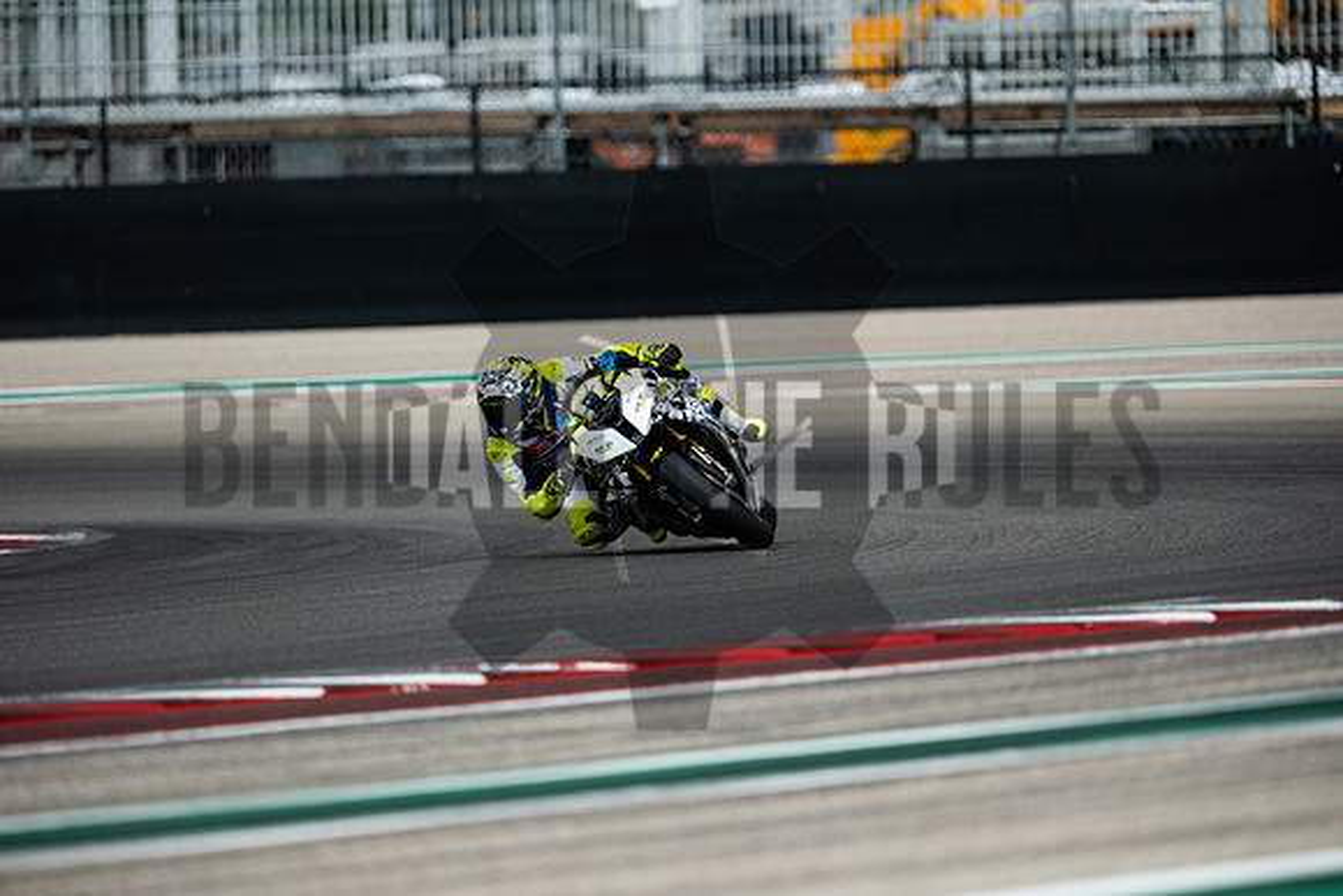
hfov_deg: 4.9
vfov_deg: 3.3
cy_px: 448
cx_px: 672
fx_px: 15671
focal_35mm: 420
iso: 250
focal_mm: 280
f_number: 2.8
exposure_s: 1/1600
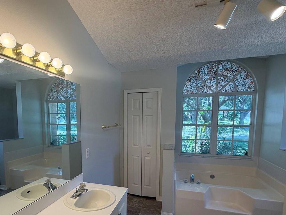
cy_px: 137
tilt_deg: -6.9
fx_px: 182
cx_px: 111
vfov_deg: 60.2
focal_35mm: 22
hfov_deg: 75.3
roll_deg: -0.4
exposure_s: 1/120
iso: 80
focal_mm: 2.22
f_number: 2.2
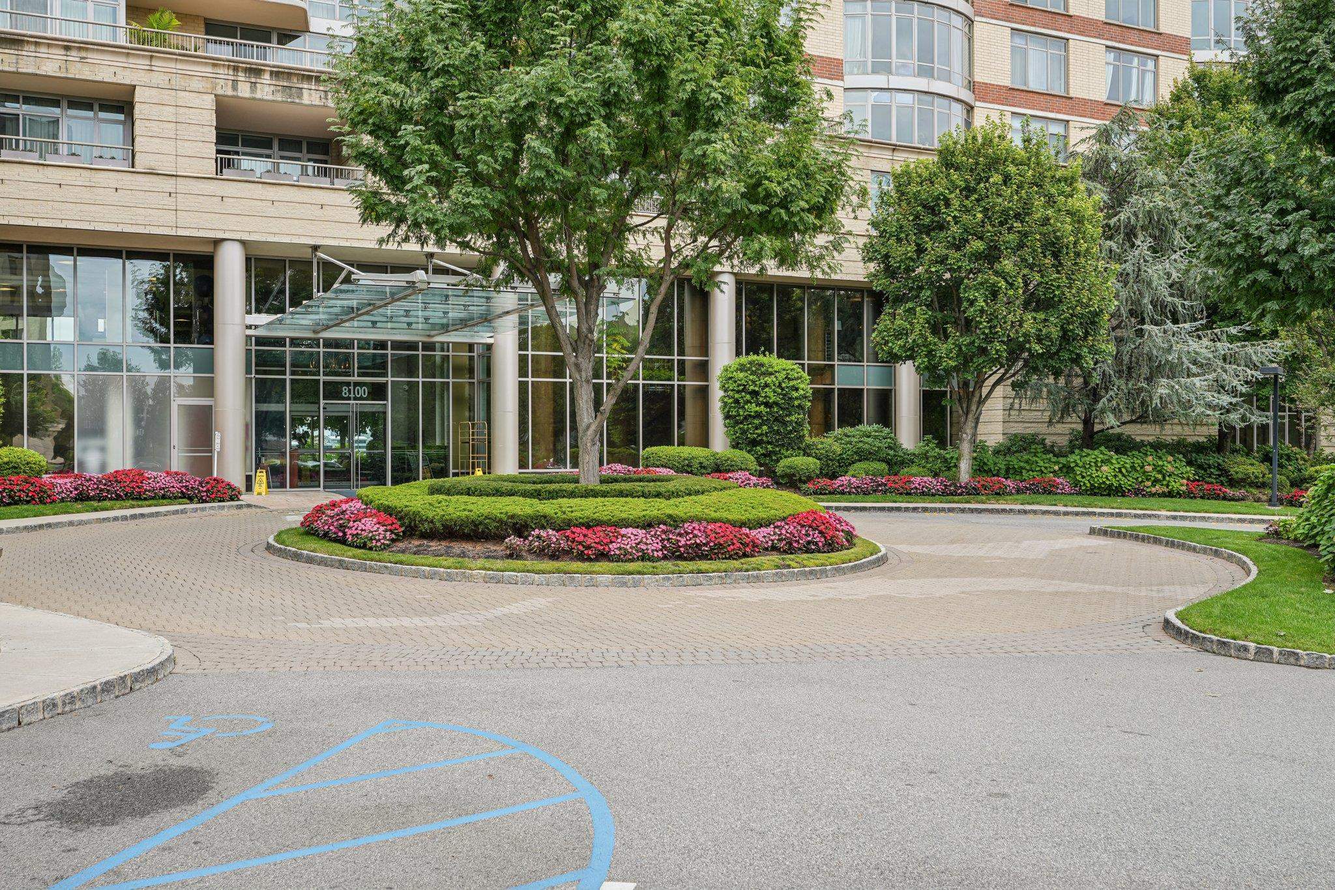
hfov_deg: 54.4
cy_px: 445
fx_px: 1298
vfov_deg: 37.8
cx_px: 668
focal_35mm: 35
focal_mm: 35
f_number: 8
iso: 100
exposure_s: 1/50
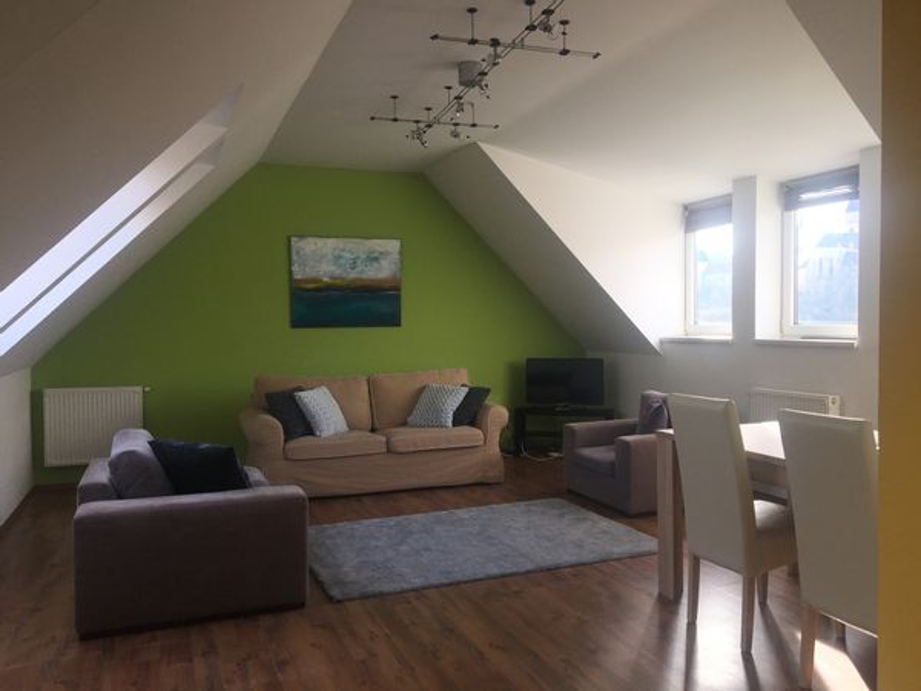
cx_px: 460
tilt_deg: -1.8
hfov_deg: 61.7
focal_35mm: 29
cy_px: 346
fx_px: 772
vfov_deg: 48.2
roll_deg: +0.2
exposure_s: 1/182
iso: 25
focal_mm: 4.15
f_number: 2.2
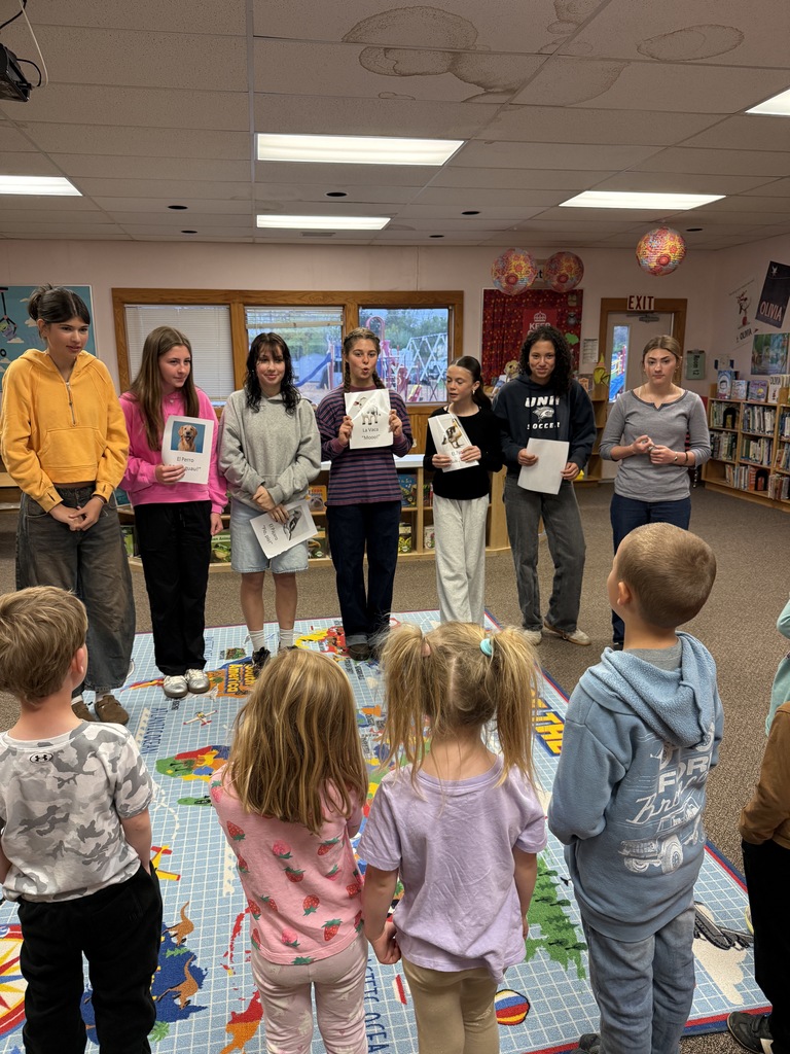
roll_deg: -0.3
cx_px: 395
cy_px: 527
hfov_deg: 56.8
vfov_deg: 71.6
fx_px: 730
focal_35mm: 24
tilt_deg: -13.1
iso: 250
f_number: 1.78
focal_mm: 6.76
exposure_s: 1/133
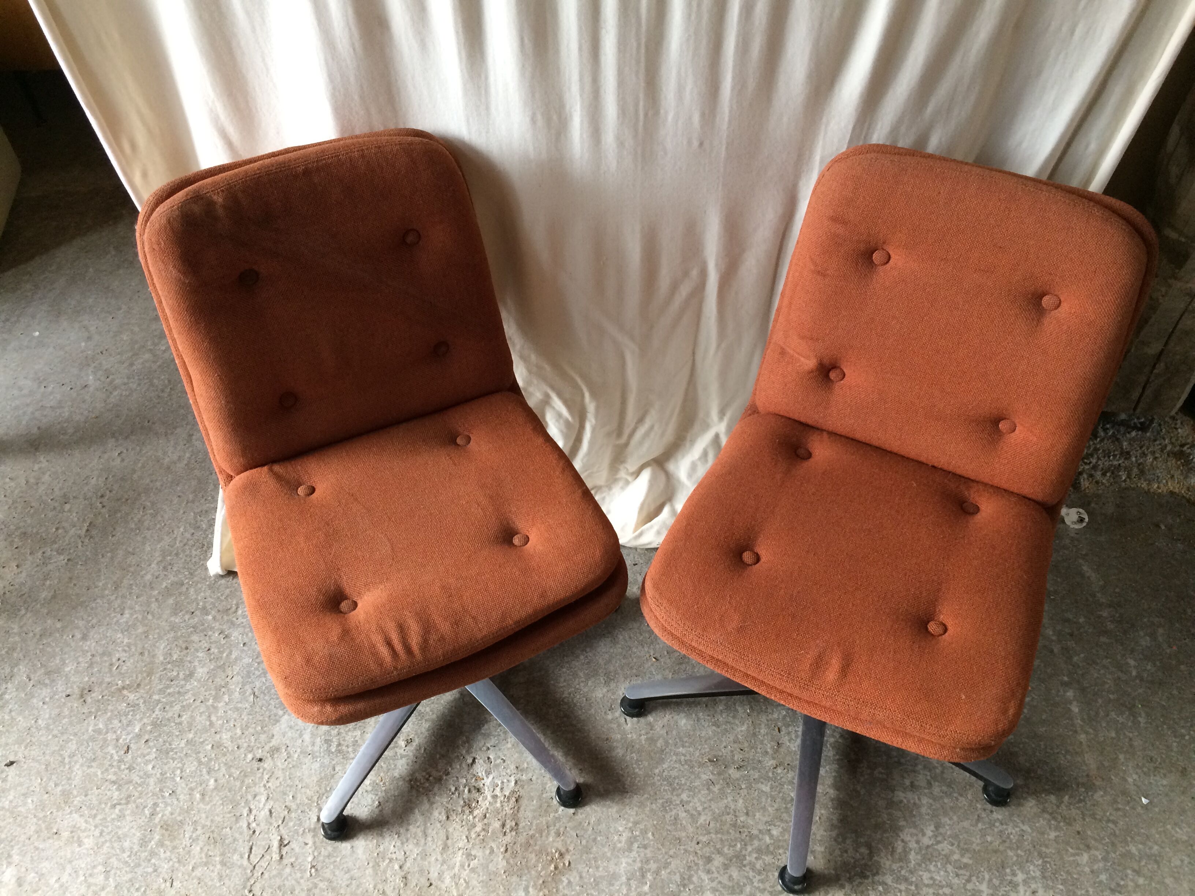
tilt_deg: -46.2
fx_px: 1001
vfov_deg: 48.2
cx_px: 598
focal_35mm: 29
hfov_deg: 61.7
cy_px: 448
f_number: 2.2
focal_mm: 4.15
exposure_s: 1/33
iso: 80
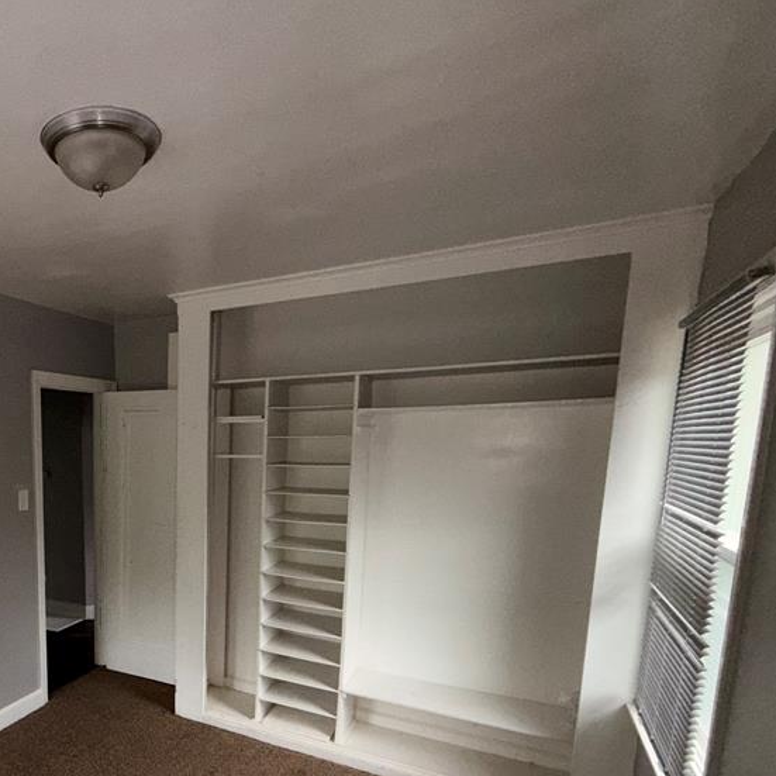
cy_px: 528
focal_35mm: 23
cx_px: 110
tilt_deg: -7.6
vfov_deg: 65.2
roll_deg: +0.2
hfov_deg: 59.5
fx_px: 583
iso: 100
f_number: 2.2
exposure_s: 1/65
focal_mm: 2.22
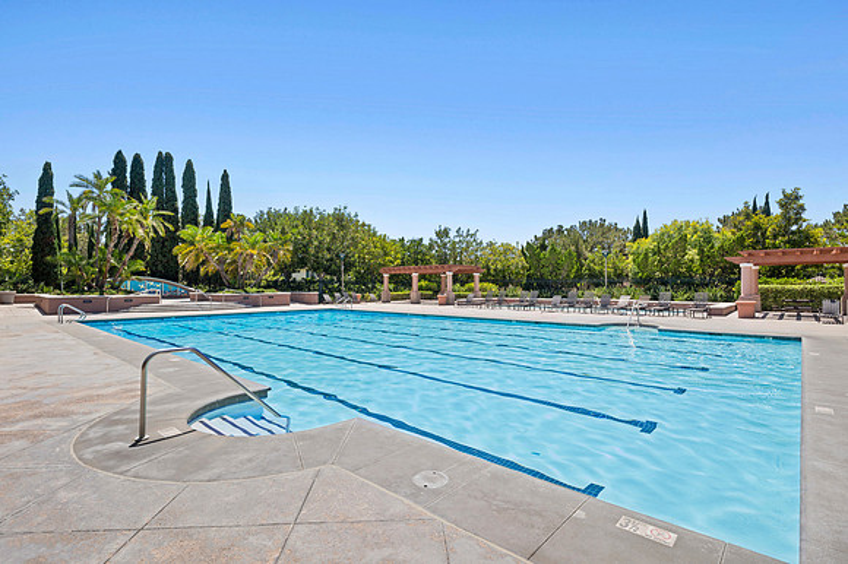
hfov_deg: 93.3
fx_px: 400
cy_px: 282
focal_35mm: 17
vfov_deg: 70.4
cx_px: 424
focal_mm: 17
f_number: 9
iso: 100
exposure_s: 1/125
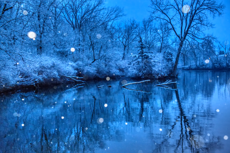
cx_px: 115
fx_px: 243
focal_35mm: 38
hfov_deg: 50.7
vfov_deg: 35.1
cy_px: 76
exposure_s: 1/13
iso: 4000
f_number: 4
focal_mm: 38
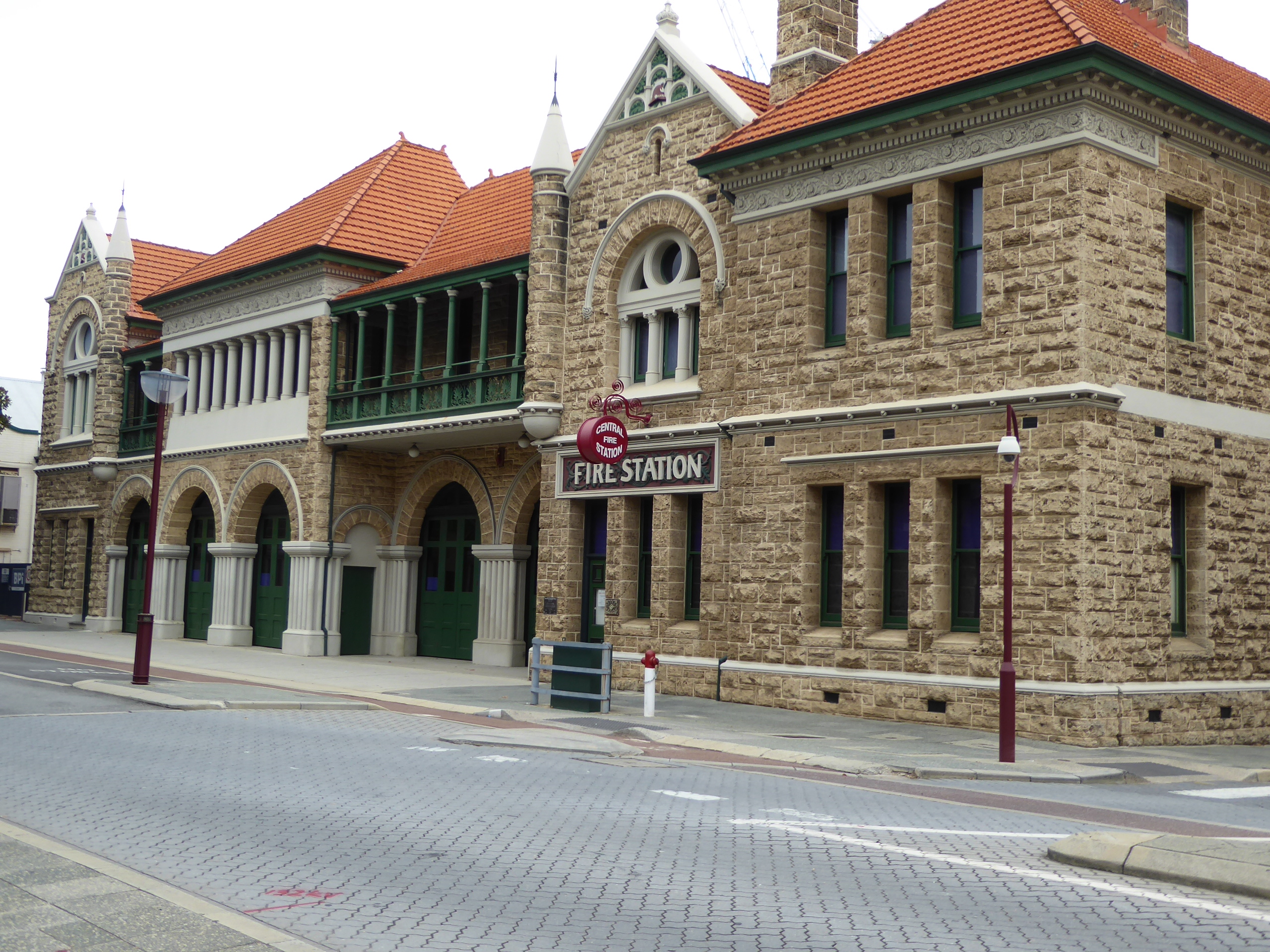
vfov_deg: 34.3
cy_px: 476
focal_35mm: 42
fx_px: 1541
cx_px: 635
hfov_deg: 44.8
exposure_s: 1/160
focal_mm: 7.2
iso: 80
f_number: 3.8
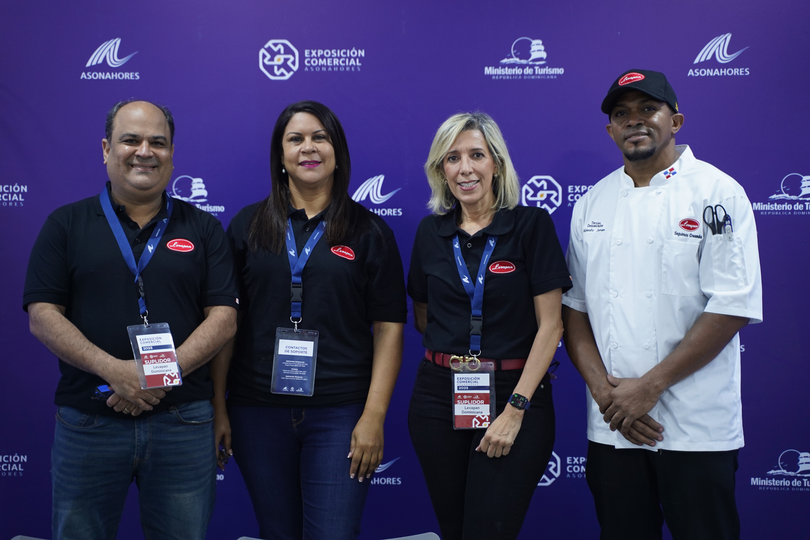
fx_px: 1687
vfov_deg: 18.2
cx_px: 405
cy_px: 270
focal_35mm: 75
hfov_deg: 27.0
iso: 1250
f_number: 2.8
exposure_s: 1/125
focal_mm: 75
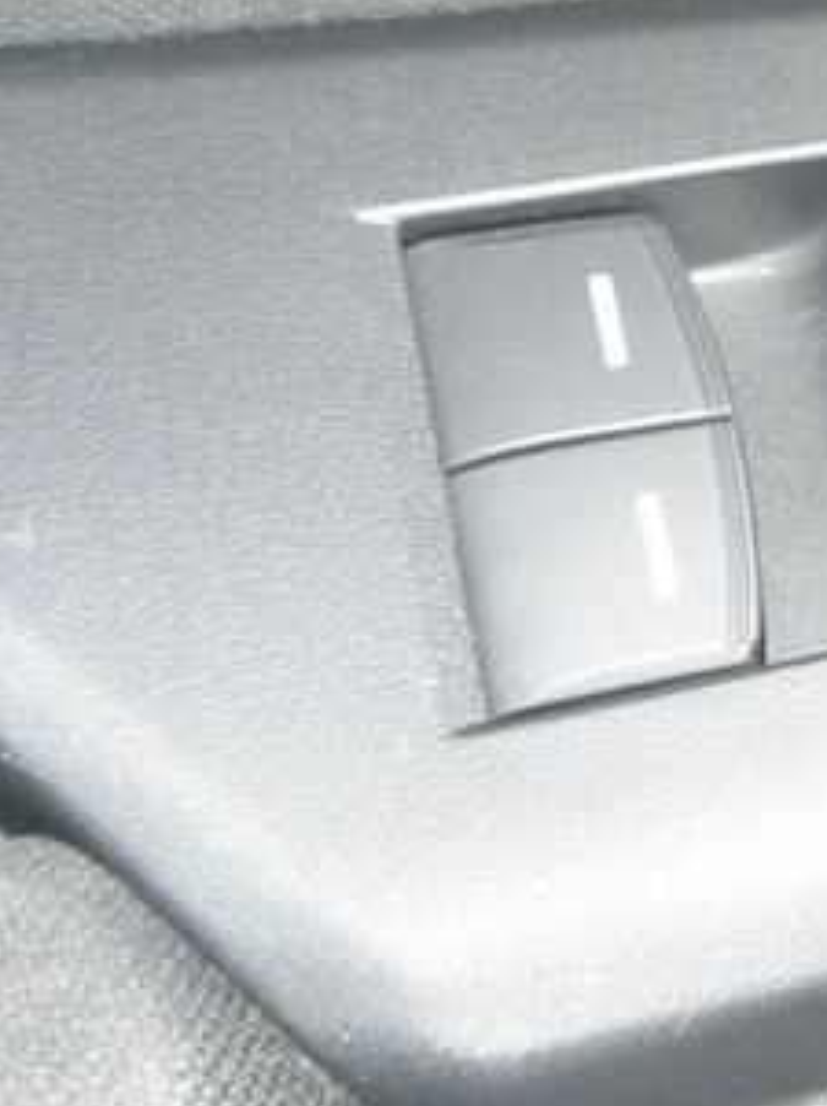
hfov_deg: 13.4
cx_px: 1643
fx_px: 3033
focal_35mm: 95
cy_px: -20
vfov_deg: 20.0
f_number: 3.5
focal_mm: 11
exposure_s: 1/60
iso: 560
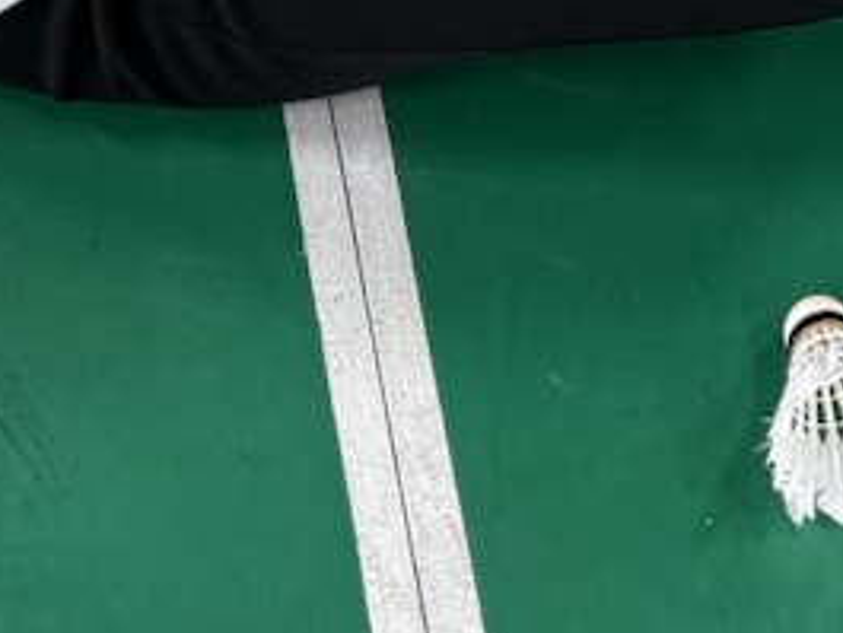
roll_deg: -4.2
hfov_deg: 10.4
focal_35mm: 181
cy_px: -1562
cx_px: 1428
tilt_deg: -32.6
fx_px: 4410
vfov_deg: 7.0
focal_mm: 6.76
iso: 160
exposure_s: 1/60
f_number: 1.78
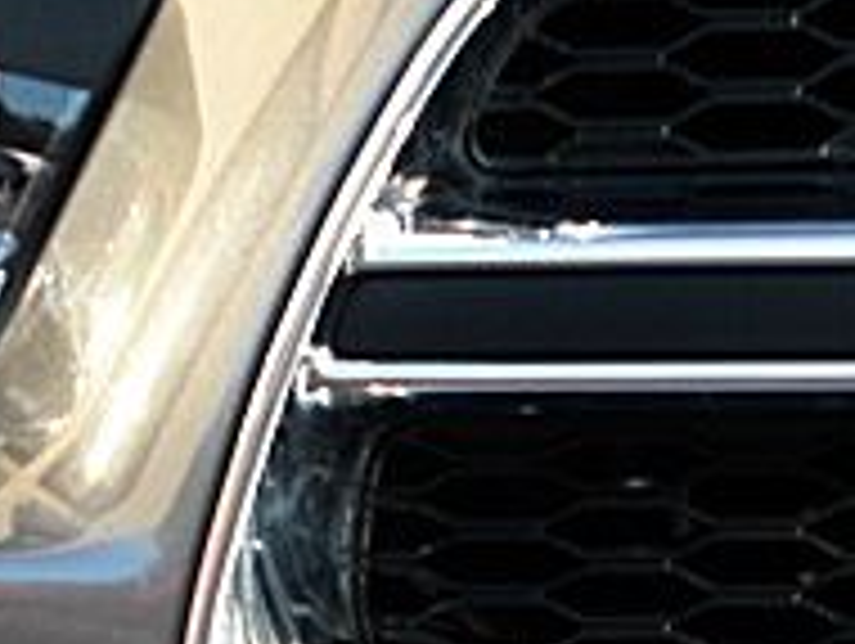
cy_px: 739
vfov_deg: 12.0
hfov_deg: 16.2
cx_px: 256
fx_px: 2992
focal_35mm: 121
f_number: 2.8
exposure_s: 1/100
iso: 50
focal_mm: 6.3
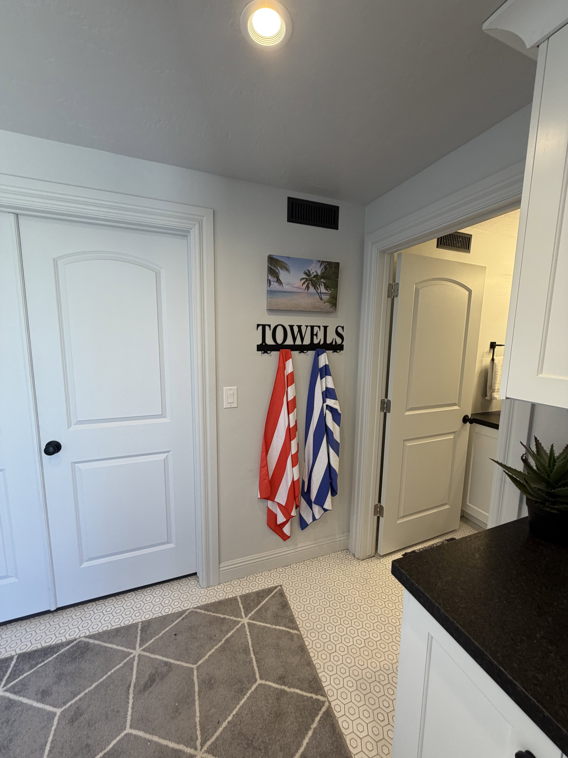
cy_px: 379
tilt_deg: -7.8
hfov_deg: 85.7
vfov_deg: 102.1
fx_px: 306
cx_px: 284
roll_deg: -0.9
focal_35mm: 14
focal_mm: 2.22
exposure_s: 1/120
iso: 125
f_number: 2.2
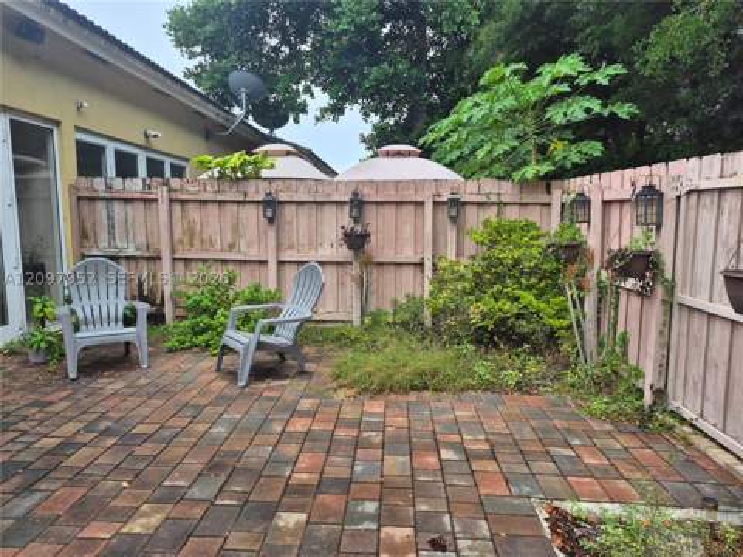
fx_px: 494
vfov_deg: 58.9
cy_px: 278
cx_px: 372
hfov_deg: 73.9
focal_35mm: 23
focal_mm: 5.4
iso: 64
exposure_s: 1/180
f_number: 1.8
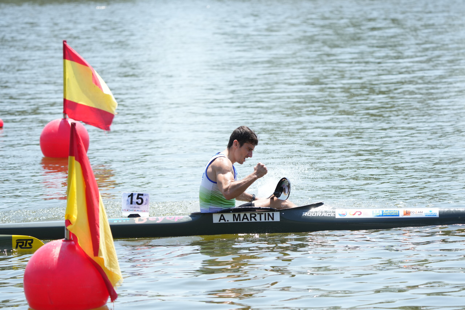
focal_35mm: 207
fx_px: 2674
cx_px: 232
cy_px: 155
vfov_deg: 6.6
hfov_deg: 9.9
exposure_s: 1/1000
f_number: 5.6
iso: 500
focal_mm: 207
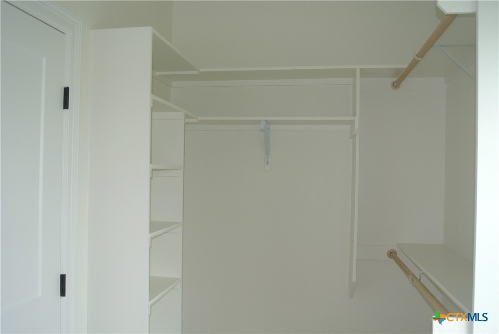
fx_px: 430
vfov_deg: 42.4
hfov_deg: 60.2
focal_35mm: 31
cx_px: 250
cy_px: 167
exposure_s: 1/60
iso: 280
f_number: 3.8
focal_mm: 11.8
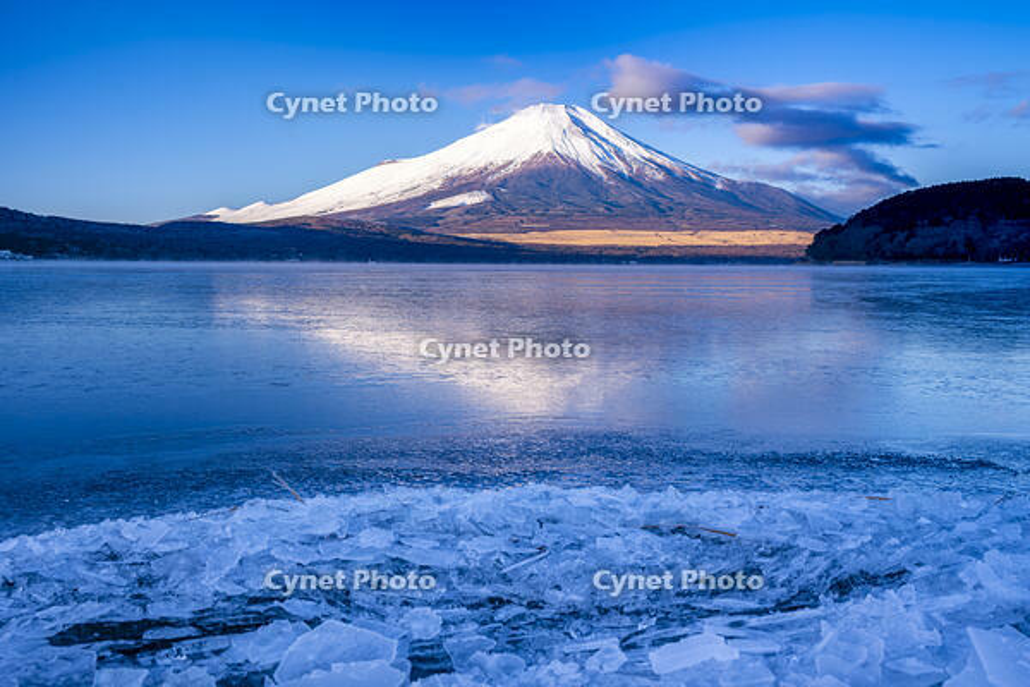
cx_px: 515
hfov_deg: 61.9
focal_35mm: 30
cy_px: 344
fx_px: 858
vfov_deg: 43.6
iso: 64
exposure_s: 1/15
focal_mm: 30
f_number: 9
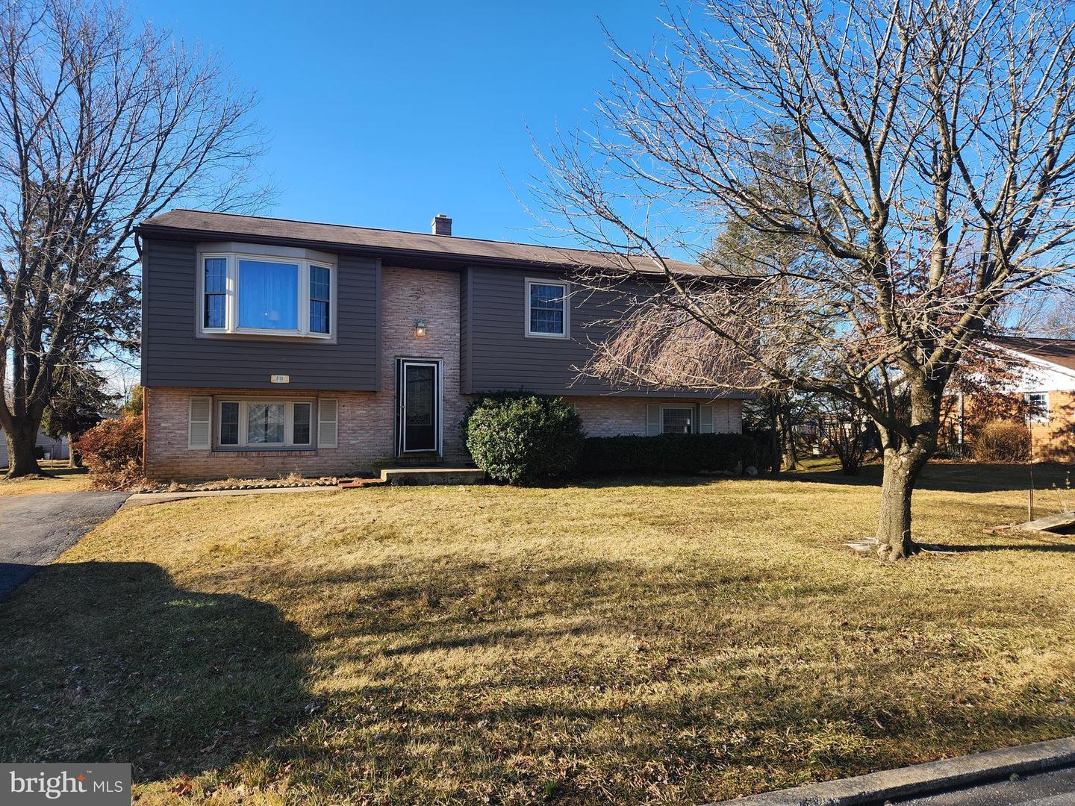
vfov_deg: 58.9
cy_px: 403
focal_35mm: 23
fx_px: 714
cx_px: 538
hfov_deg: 73.9
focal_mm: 5.4
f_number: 1.8
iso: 20
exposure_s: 1/603
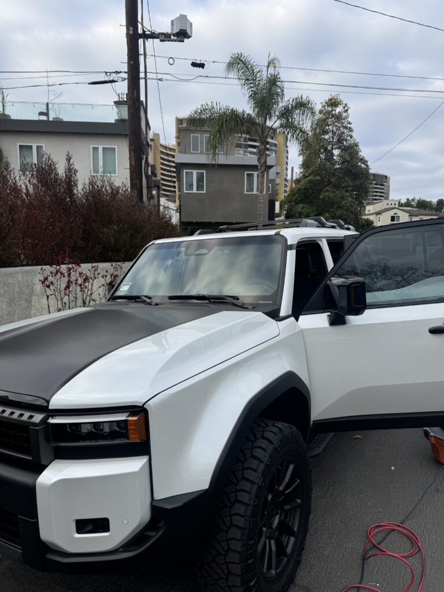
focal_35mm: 24
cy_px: 296
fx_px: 410
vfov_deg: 71.6
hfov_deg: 56.8
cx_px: 222
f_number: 1.78
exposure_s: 1/1215
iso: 80
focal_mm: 6.76
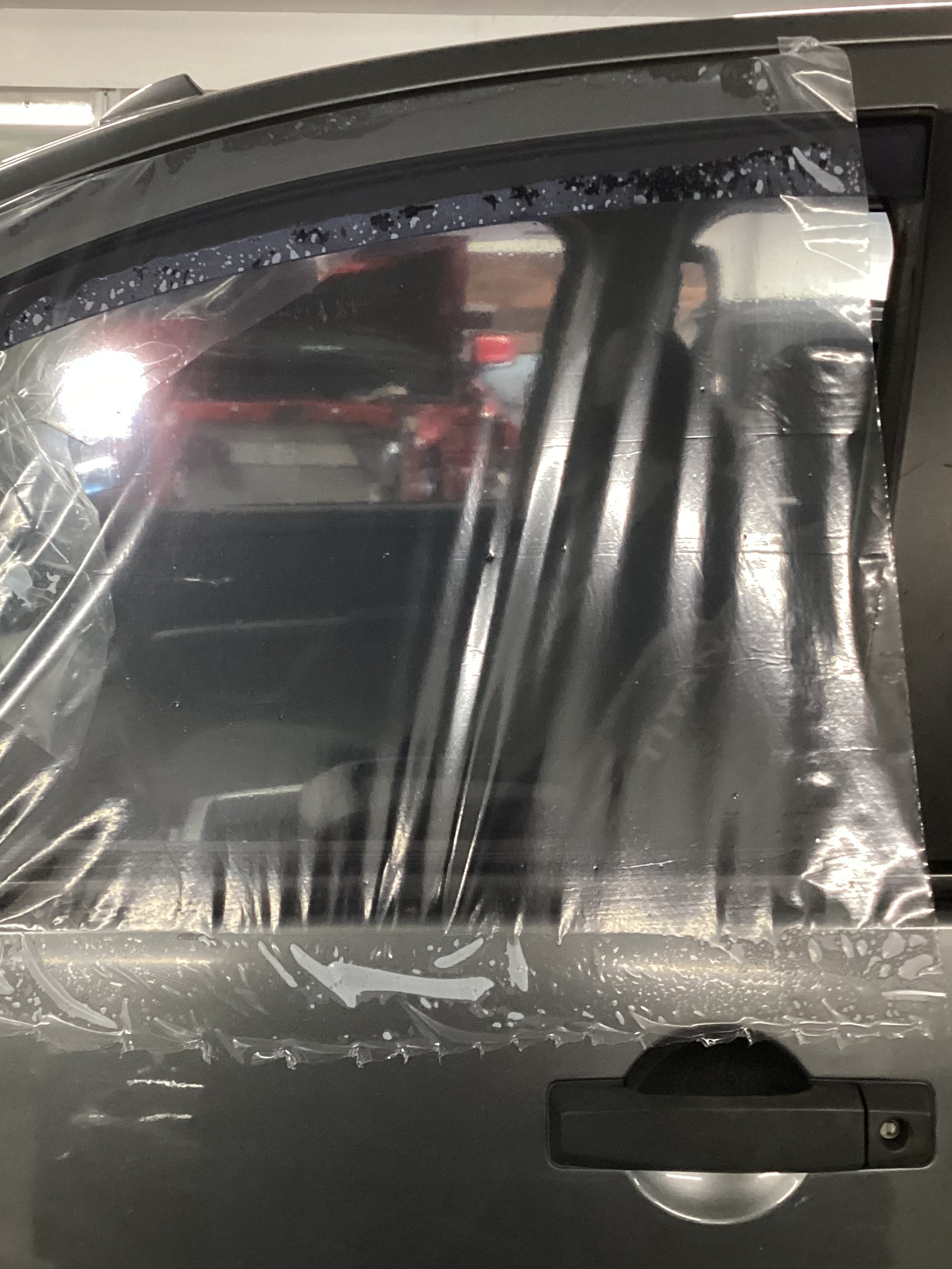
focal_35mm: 42
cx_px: 258
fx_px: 1540
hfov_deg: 33.8
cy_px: 631
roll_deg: -1.2
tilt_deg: -13.2
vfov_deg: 44.8
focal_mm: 3.3
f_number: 2.4
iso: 400
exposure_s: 1/60
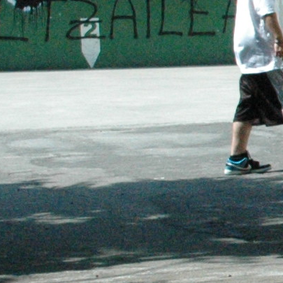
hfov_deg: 5.6
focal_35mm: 293
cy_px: 134
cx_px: 869
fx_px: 2711
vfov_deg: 6.0
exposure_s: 1/640
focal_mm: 31
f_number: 13
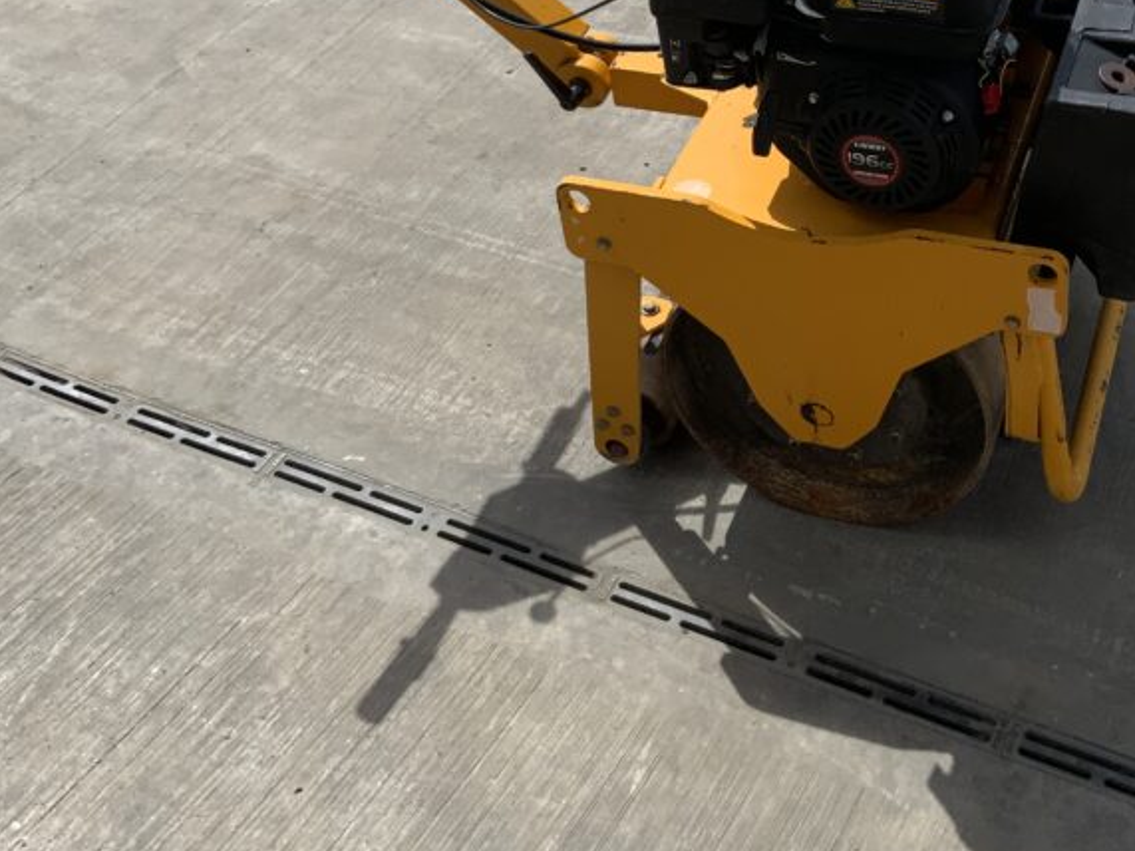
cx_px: 787
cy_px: 103
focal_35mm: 52
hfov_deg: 36.3
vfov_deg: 27.1
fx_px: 1705
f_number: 1.8
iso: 20
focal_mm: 3
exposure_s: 1/2801
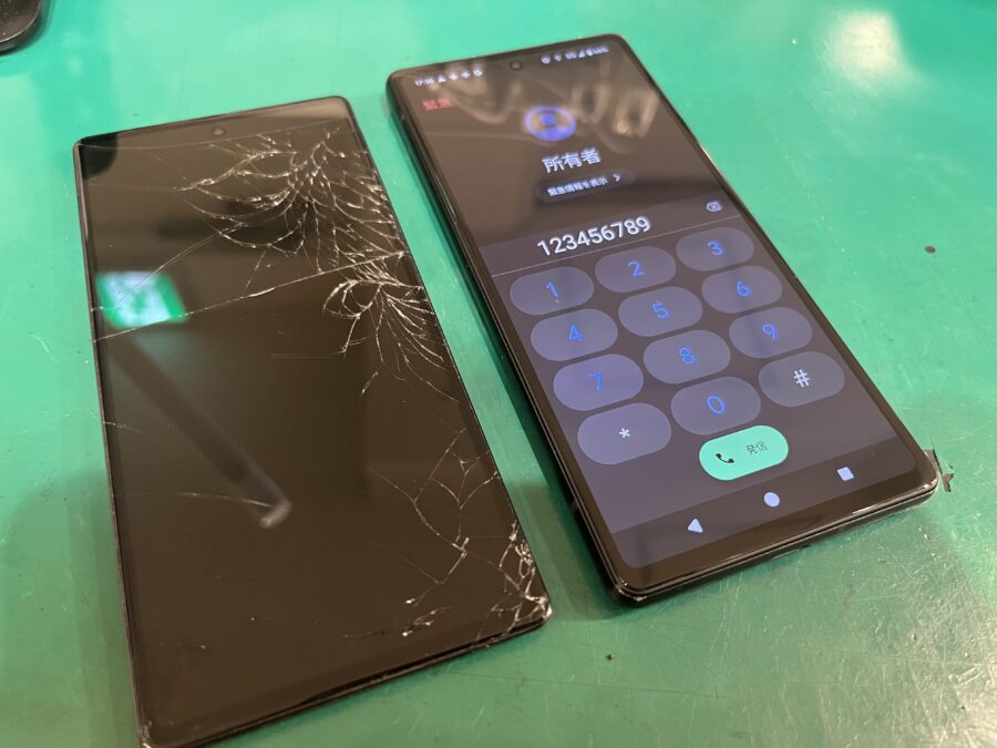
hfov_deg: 67.3
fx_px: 749
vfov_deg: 53.1
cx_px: 498
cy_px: 374
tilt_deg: -57.4
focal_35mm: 26
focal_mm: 5.1
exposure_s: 1/50
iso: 400
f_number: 1.6
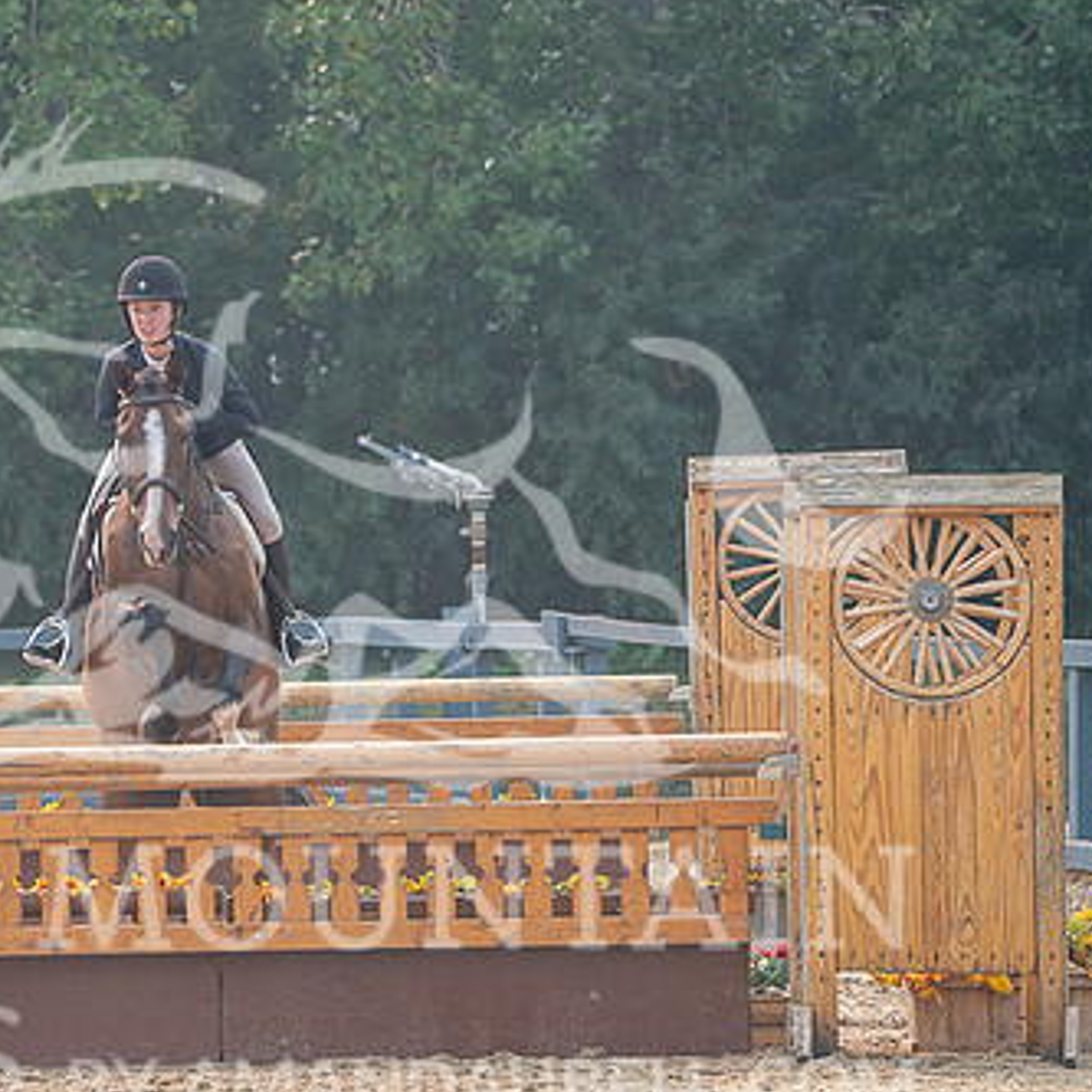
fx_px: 21164
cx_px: 203
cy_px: 602
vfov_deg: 3.0
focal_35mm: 593
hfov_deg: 3.0
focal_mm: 400
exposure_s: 1/640
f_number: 5.6
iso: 500
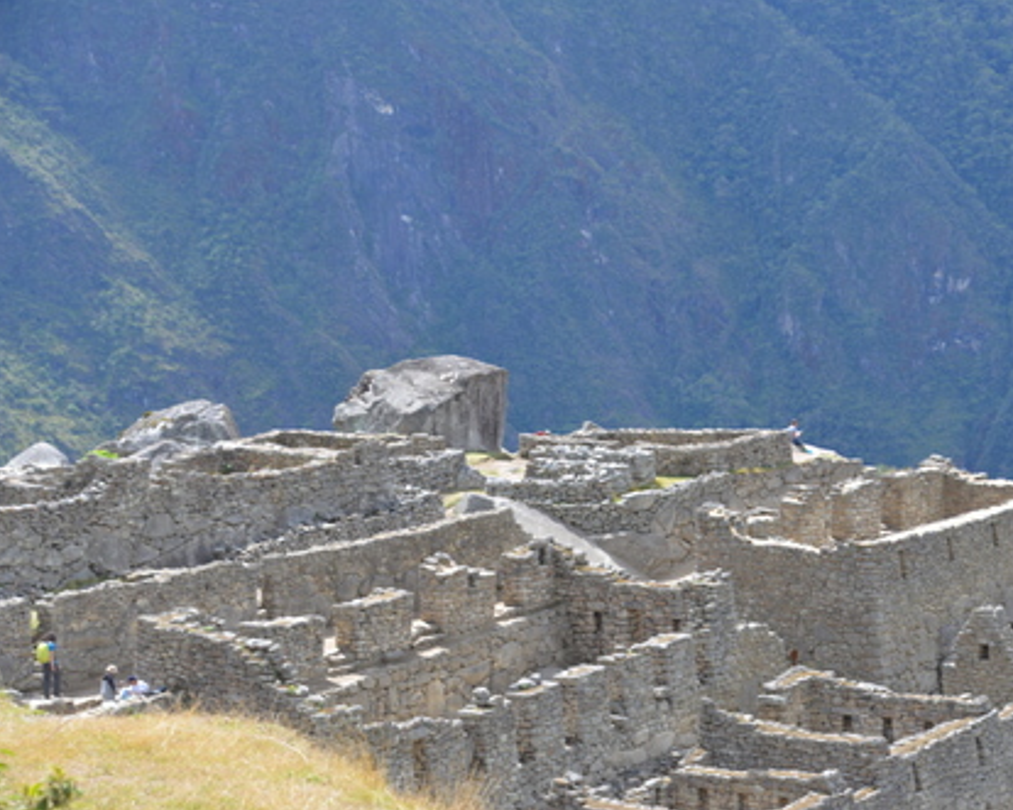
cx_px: 577
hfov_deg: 16.2
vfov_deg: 13.0
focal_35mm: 119
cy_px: 404
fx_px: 3567
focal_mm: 105
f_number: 7.1
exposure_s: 1/200
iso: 200
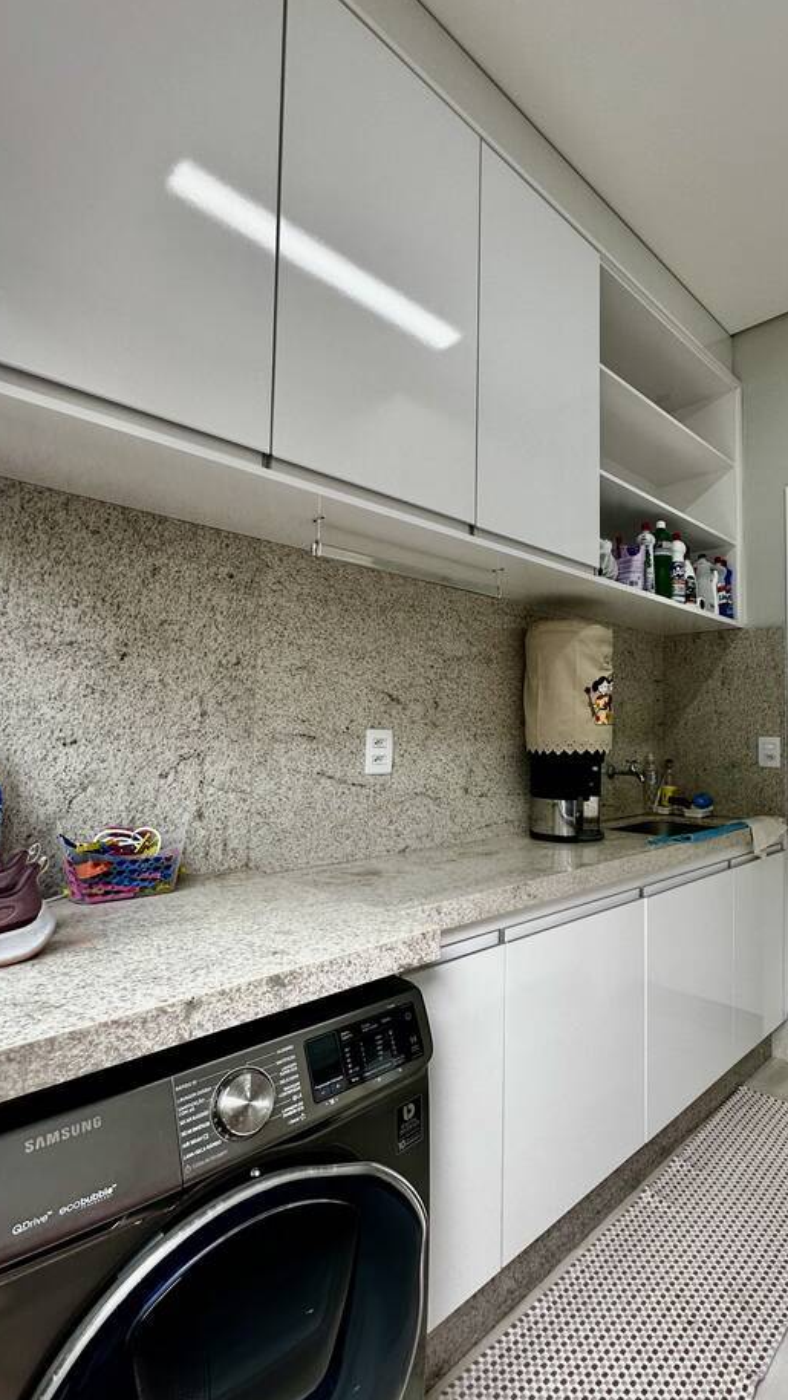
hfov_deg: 60.0
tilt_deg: +5.1
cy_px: 696
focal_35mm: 18
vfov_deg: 92.7
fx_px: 668
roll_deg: -1.7
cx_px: 505
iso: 80
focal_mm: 2.22
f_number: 2.2
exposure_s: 1/99
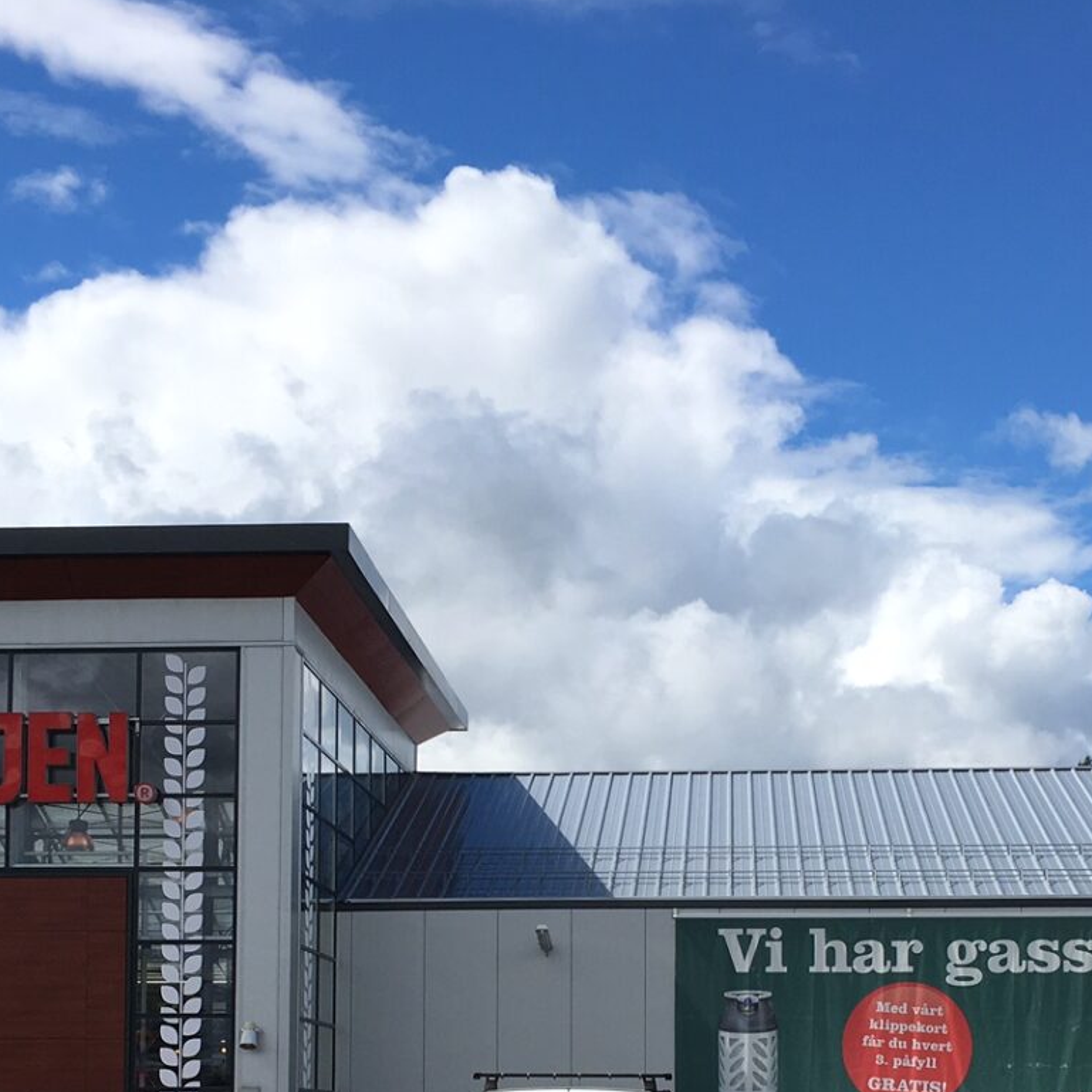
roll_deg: -0.1
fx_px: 2284
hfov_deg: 26.9
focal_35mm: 64
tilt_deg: +3.3
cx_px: 559
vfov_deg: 25.9
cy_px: 1010
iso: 25
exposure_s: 1/2198
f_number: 2.2
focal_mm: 4.15
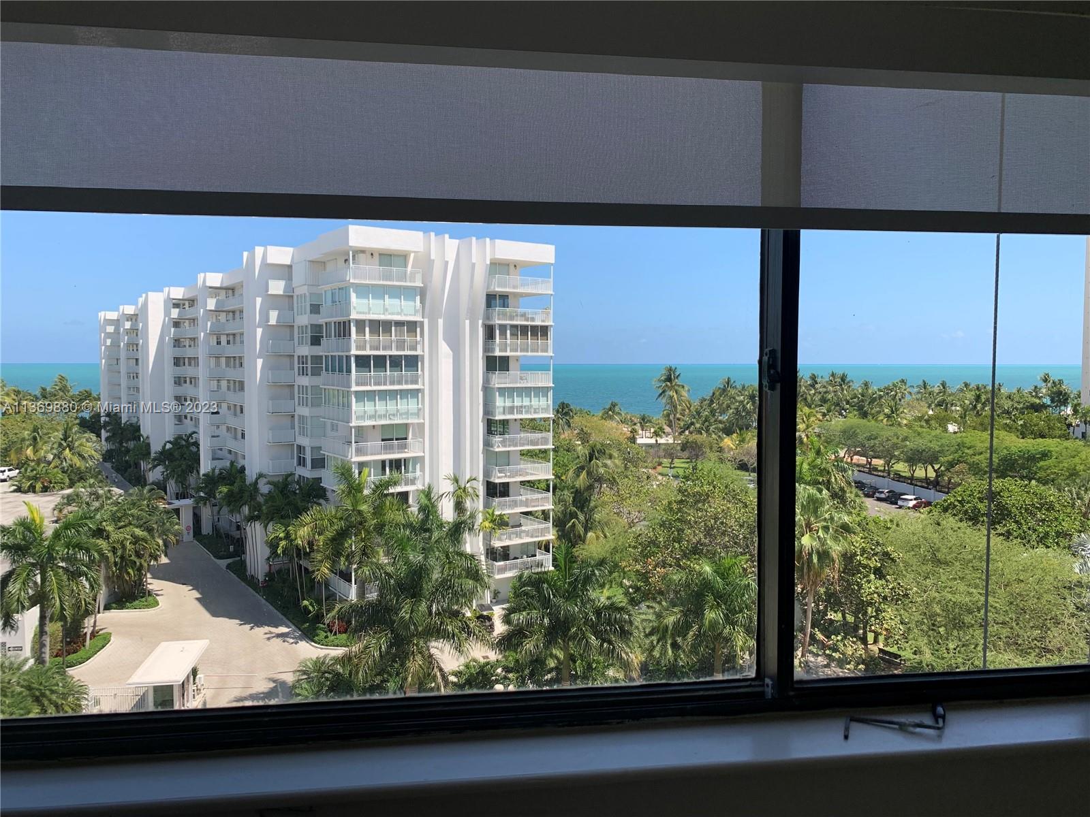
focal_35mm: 26
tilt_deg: -2.6
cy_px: 408
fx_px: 819
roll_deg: +0.2
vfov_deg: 53.1
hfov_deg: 67.3
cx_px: 545
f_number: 1.8
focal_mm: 4.25
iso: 25
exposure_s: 1/1001
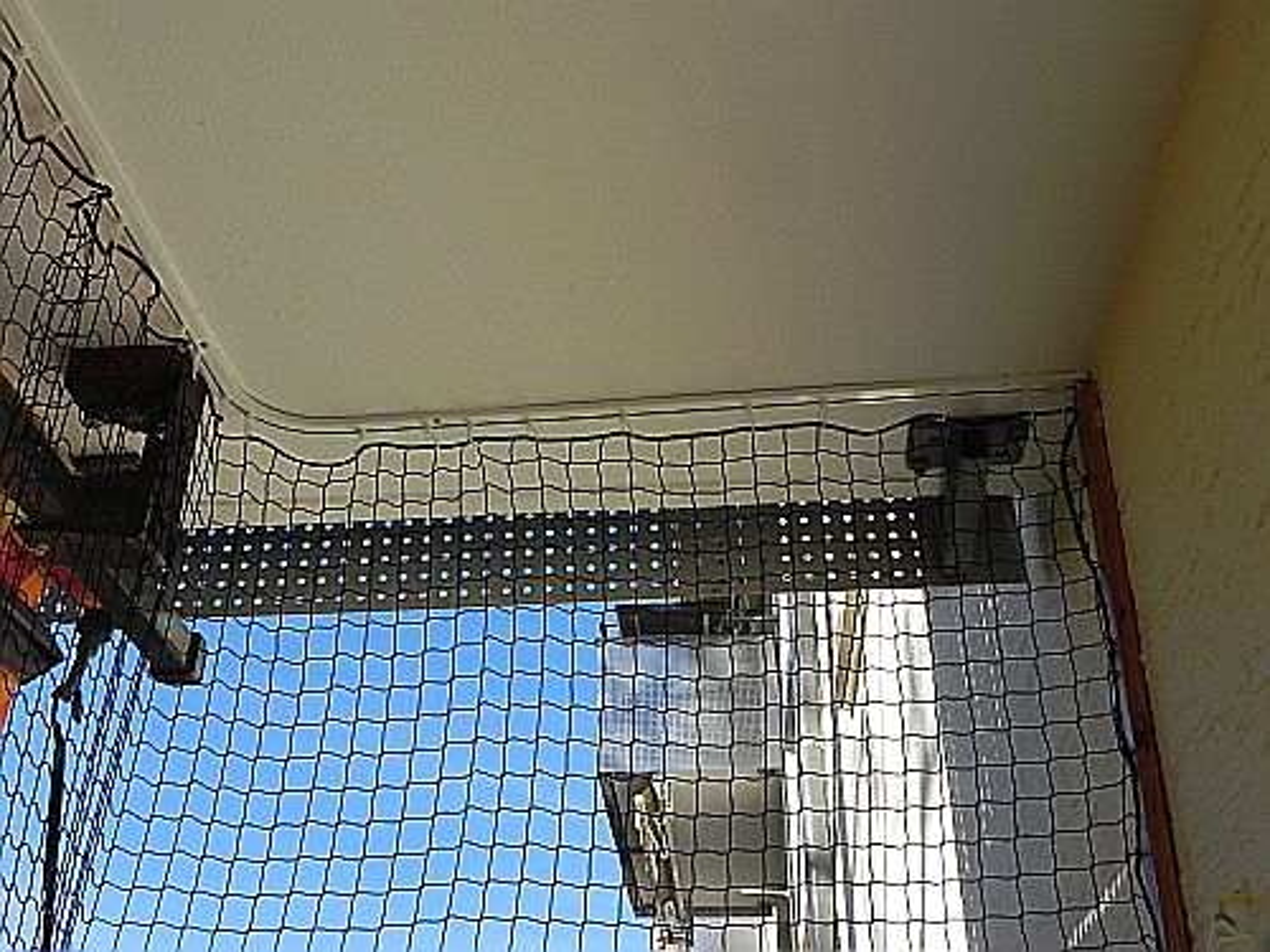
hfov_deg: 50.1
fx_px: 1357
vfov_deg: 38.7
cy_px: 476
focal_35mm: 37
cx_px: 635
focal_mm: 6.6
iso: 160
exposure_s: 1/380
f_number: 6.3
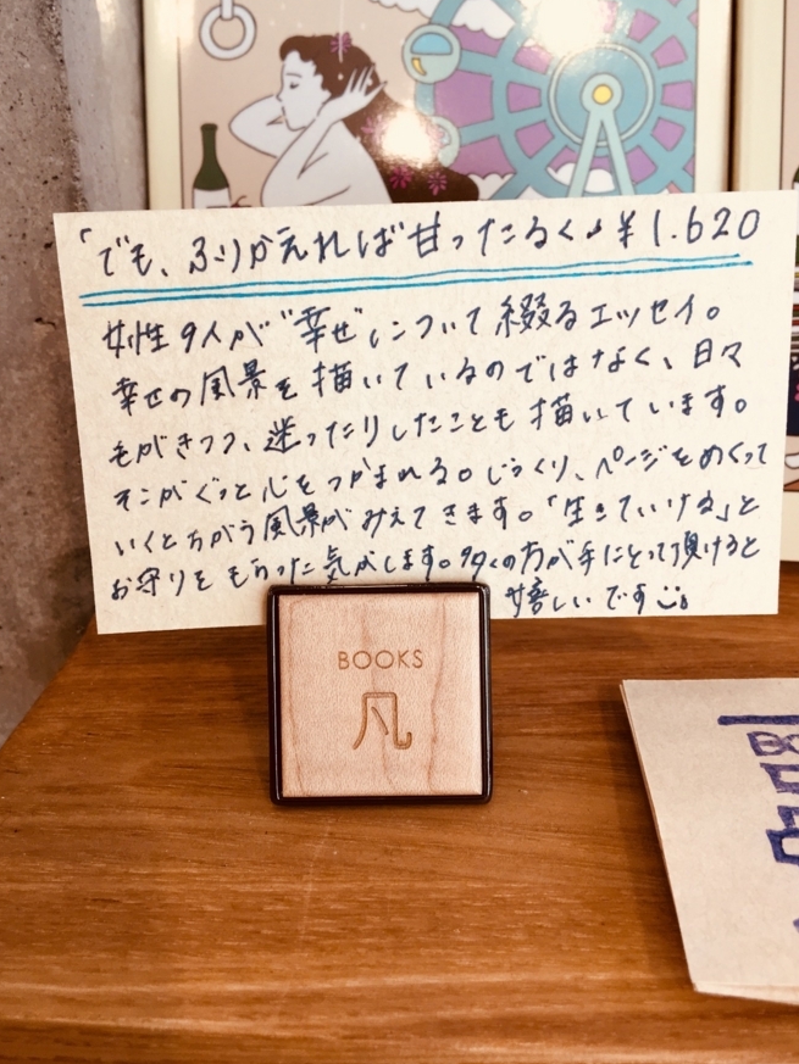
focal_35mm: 34
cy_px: 479
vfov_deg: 53.9
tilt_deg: -22.7
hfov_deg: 41.8
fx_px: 1046
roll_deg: +1.4
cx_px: 416
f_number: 2.2
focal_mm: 4.15
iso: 40
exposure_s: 1/120
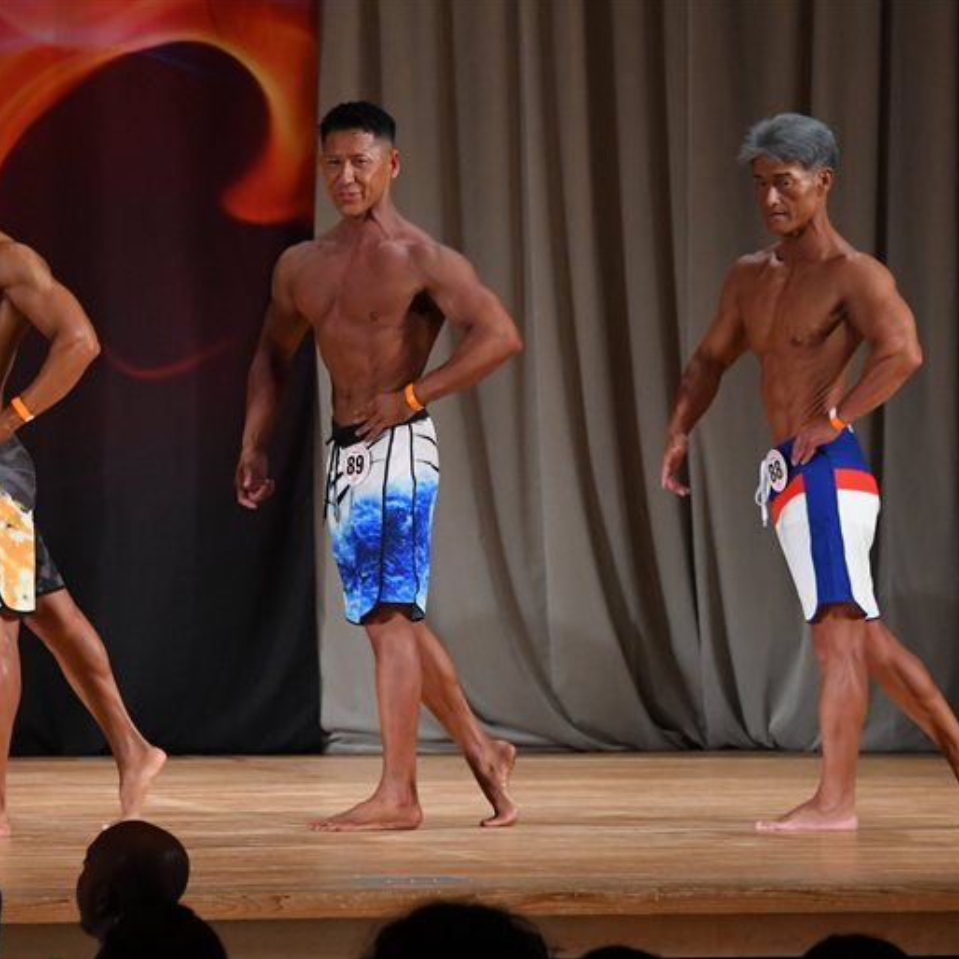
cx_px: 268
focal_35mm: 278
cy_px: 480
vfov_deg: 6.3
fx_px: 8713
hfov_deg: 6.3
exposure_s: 1/400
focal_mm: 145
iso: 3200
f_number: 5.6
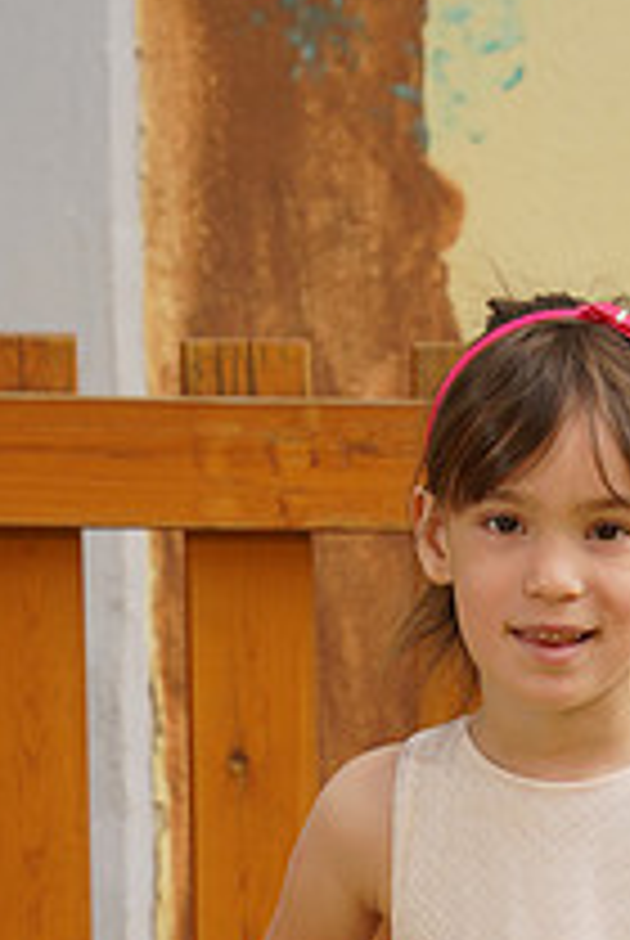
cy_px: 1268
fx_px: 8843
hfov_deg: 4.1
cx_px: 493
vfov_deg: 6.0
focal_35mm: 338
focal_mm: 122
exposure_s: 1/160
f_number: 9
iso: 200
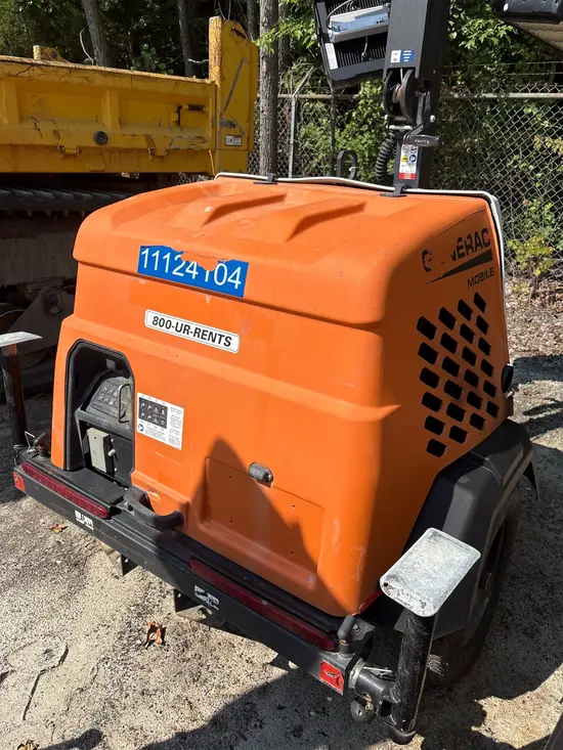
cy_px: 375
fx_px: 564
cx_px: 282
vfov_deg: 67.3
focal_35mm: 26
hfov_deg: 53.1
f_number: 1.6
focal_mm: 5.96
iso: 50
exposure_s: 1/3623
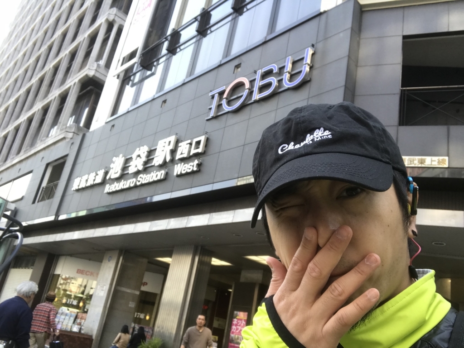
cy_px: 174
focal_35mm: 32
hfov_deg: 56.8
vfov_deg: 44.2
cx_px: 232
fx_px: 429
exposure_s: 1/120
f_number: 2.2
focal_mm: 2.87
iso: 32
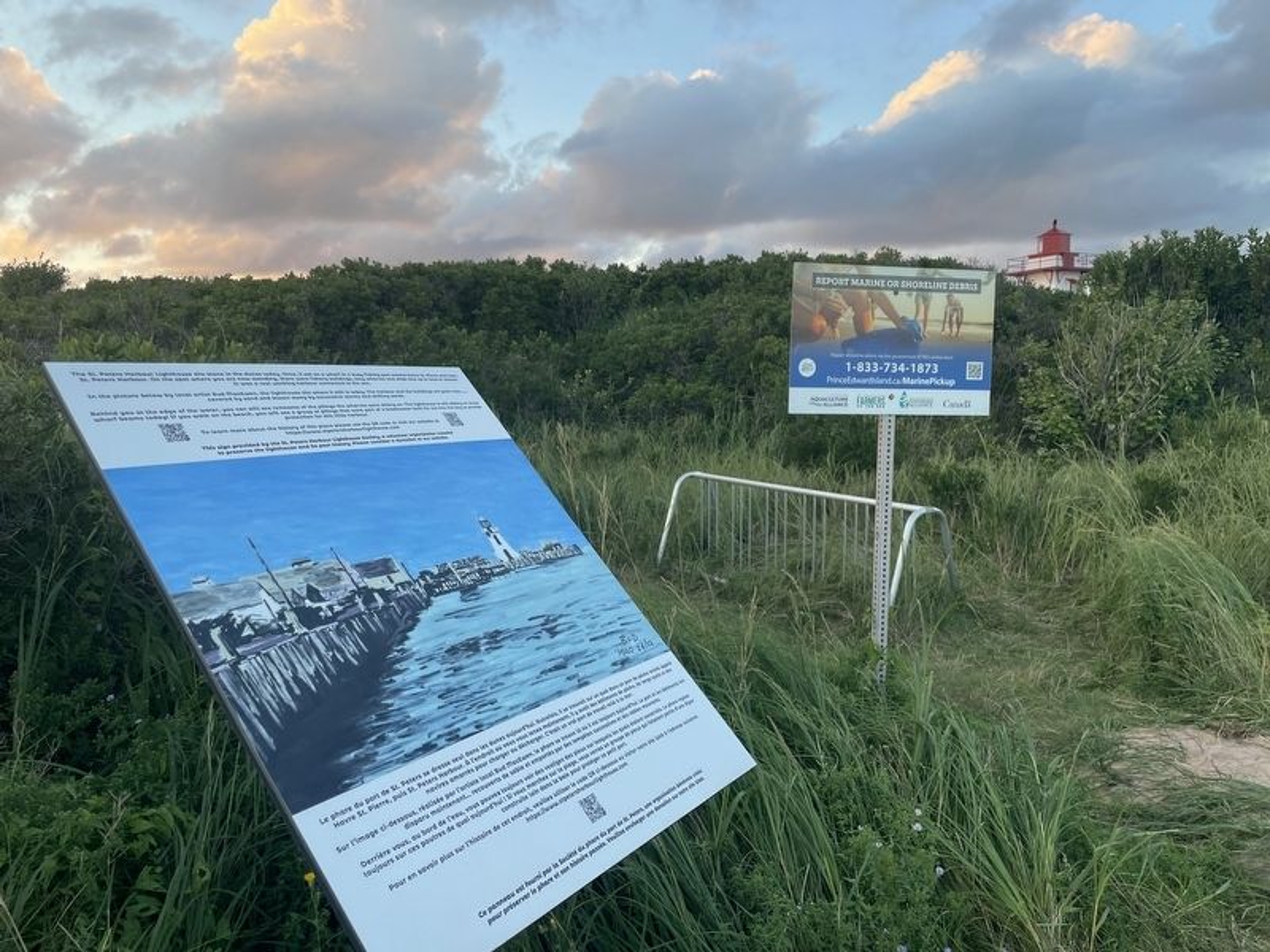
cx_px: 635
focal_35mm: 26
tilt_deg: -3.2
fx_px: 954
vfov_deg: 53.1
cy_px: 476
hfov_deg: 67.3
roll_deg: +0.7
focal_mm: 4.2
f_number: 1.6
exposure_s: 1/186
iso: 32
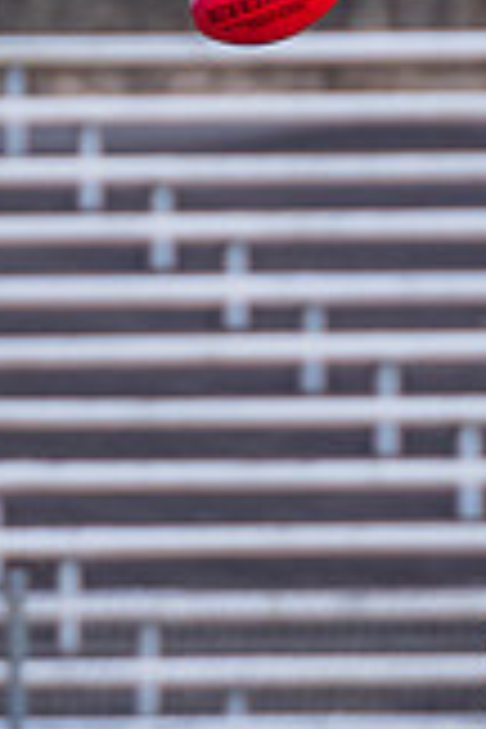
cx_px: 694
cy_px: 534
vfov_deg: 0.8
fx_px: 55359
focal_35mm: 2734
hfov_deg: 0.5
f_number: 4.5
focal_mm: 420
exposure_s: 1/1250
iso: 800
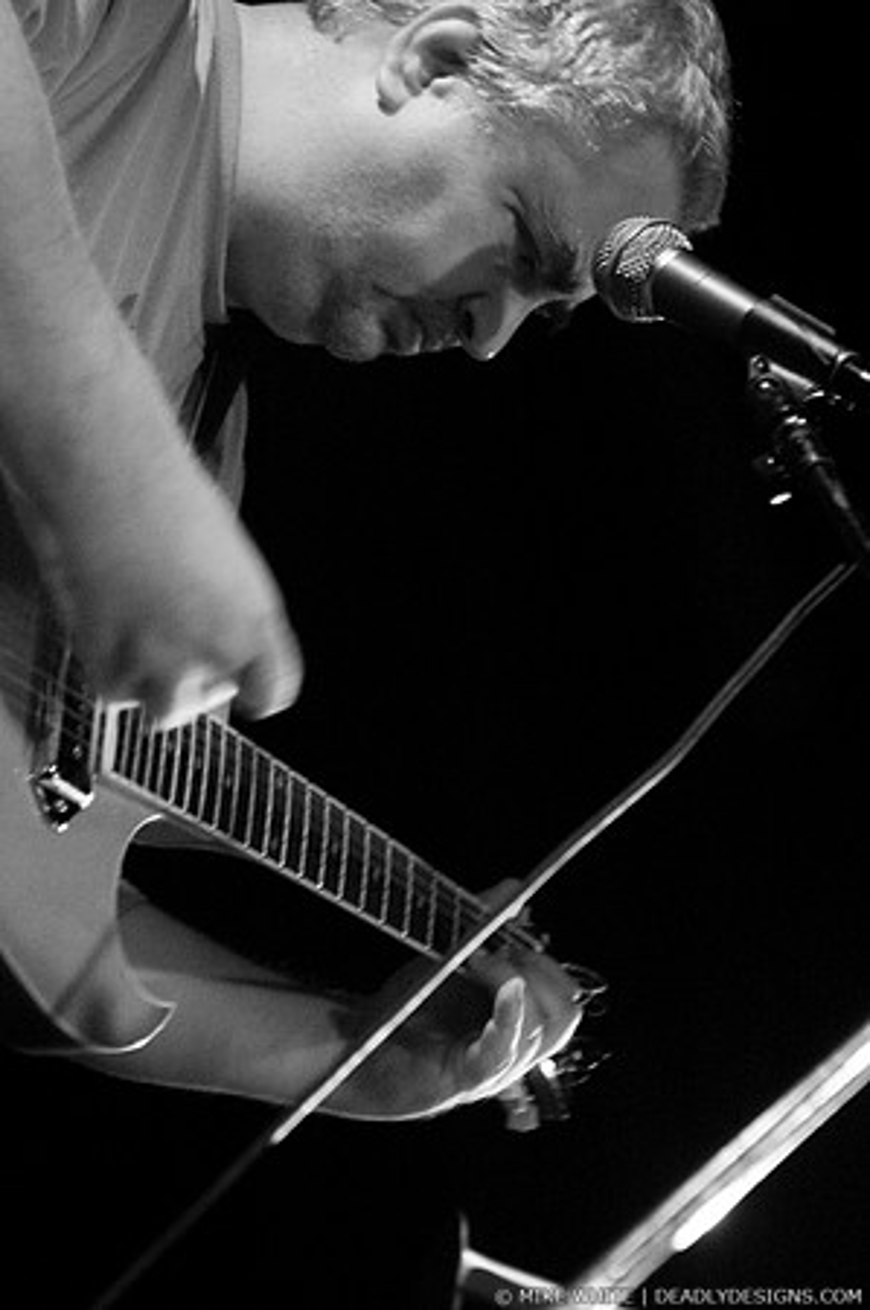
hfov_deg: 13.0
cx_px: 435
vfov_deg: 19.5
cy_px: 655
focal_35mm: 105
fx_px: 3815
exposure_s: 1/40
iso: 800
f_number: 2.8
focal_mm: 70
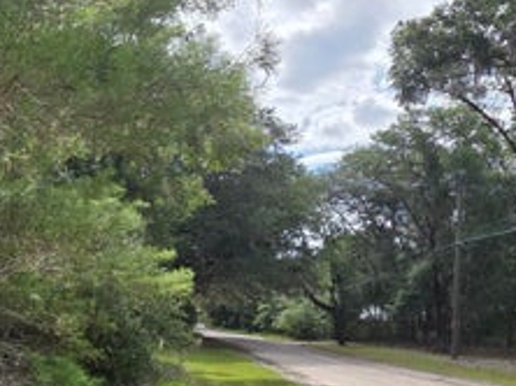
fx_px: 745
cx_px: -66
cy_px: 309
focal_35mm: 50
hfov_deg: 32.9
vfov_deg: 28.4
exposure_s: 1/1601
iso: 40
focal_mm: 2.2
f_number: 1.9
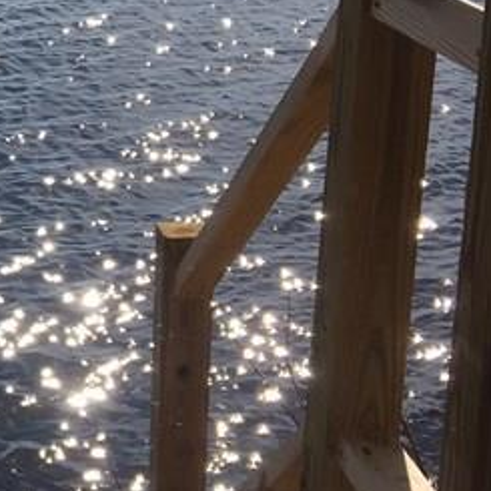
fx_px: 1717
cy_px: 182
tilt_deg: -16.3
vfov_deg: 16.3
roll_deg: +2.0
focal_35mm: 107
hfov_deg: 14.8
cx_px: -299
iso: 25
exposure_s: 1/3344
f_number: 2.2
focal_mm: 4.15
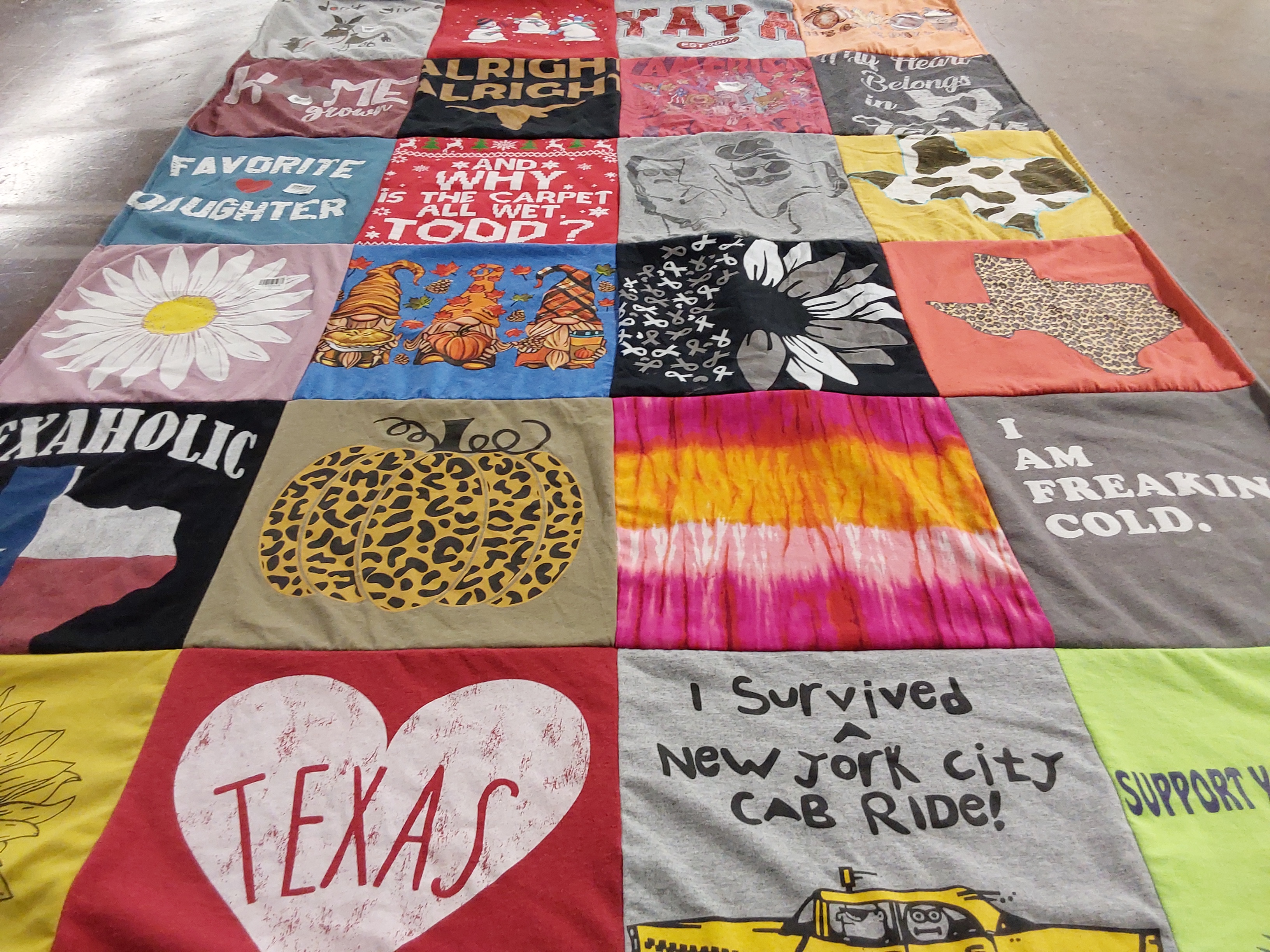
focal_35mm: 28
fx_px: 1027
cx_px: 635
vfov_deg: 49.7
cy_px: 476
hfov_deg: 63.4
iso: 125
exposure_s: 1/60
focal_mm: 2.91
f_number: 1.9
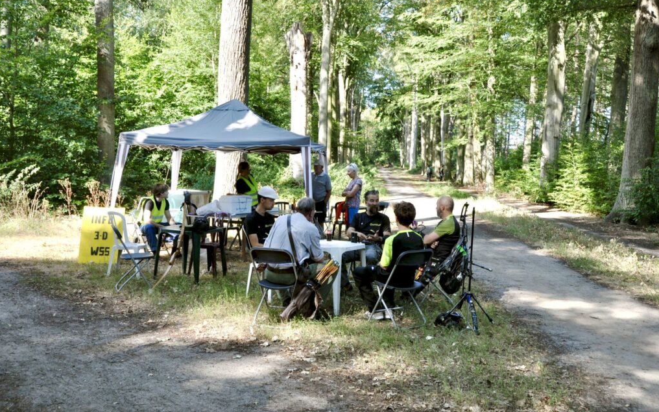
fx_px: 718
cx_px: 331
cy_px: 192
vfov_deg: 32.0
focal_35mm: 40
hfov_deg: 49.3
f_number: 8
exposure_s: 1/60
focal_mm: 26
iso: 200
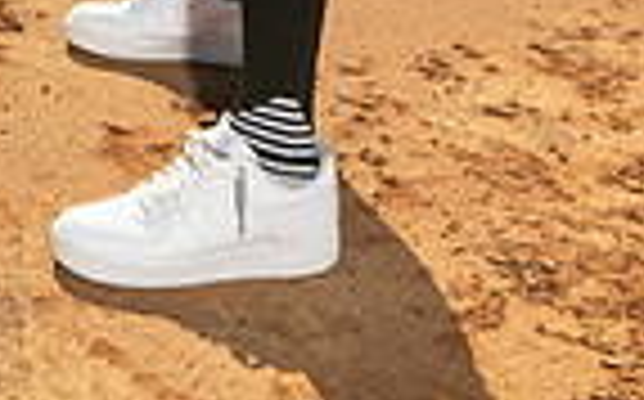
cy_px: -562
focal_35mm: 90
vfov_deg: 11.8
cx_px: 243
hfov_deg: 23.0
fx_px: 1578
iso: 500
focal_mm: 28
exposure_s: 1/200
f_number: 7.1
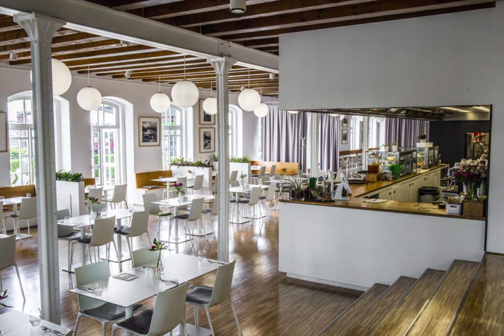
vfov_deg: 38.9
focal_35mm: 34
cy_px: 168
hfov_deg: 55.8
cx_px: 252
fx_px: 476
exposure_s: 1/30
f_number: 8
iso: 400
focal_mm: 34
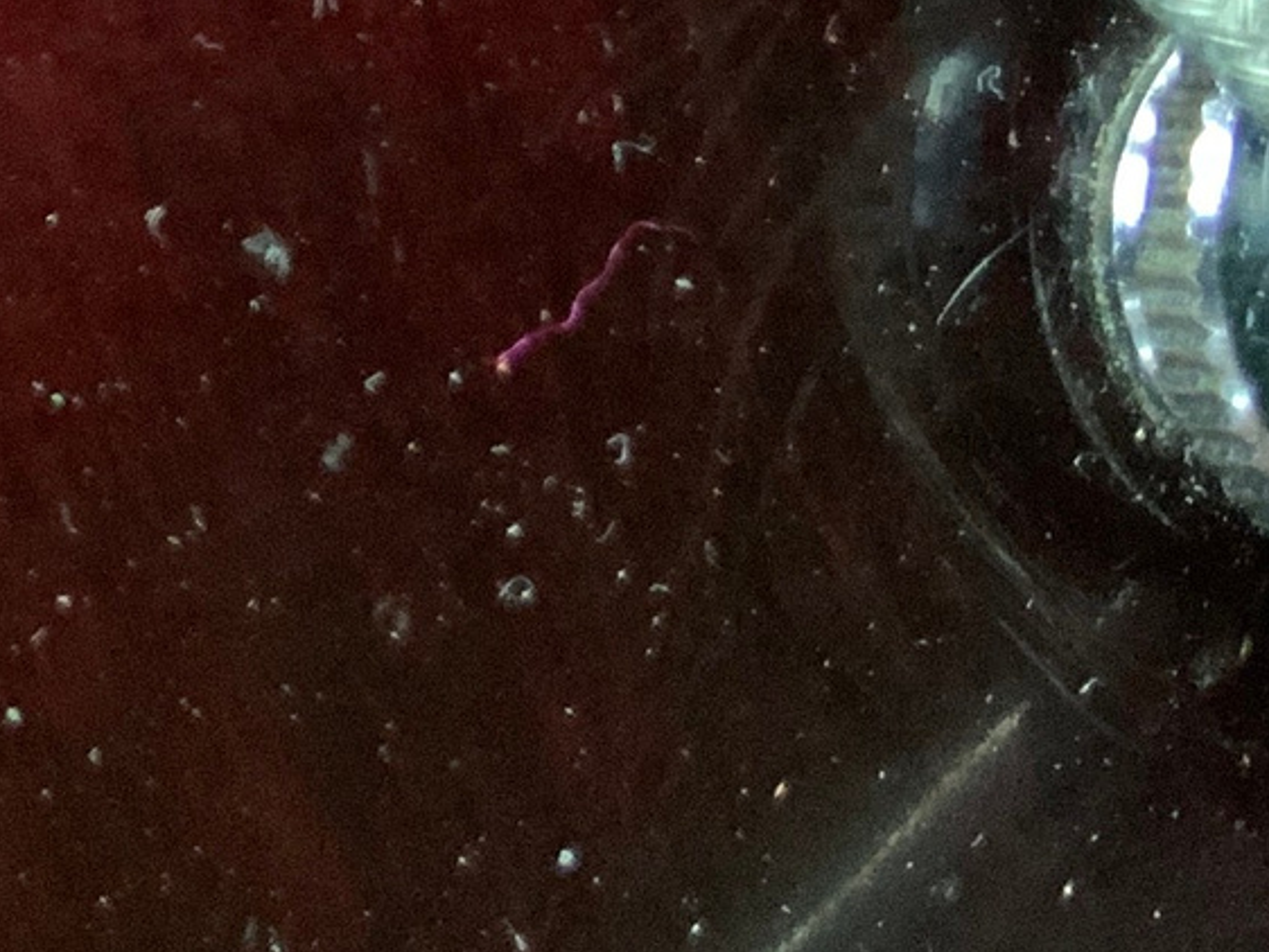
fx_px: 4841
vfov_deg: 10.8
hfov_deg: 13.4
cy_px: -496
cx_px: -1018
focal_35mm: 132
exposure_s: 1/50
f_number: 1.8
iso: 250
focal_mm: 3
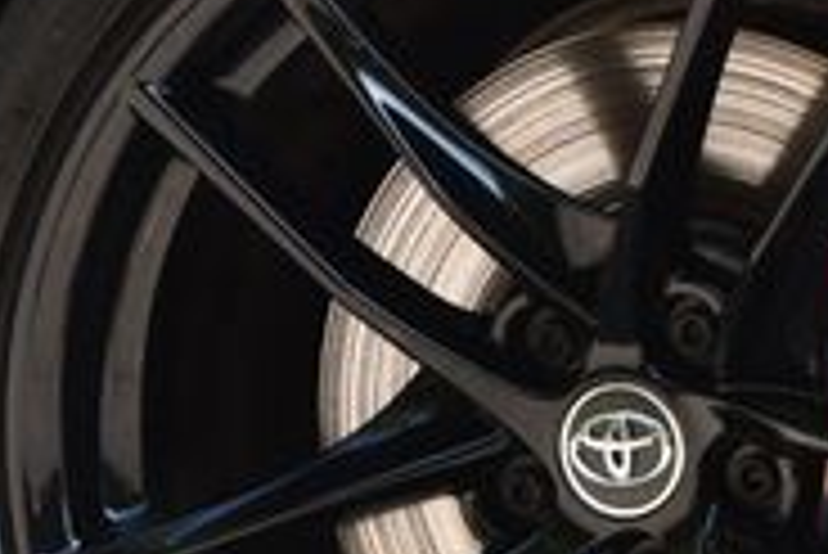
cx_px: 598
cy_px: 383
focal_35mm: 573
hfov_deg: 3.6
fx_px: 13189
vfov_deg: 2.4
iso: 400
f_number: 5.6
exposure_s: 1/250
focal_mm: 110
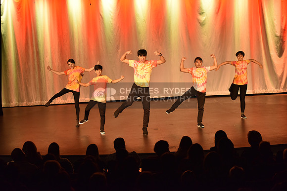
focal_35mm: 95
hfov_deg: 21.5
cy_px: 96
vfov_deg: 14.4
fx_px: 758
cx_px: 144
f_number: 4
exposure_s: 1/250
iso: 2000
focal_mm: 95
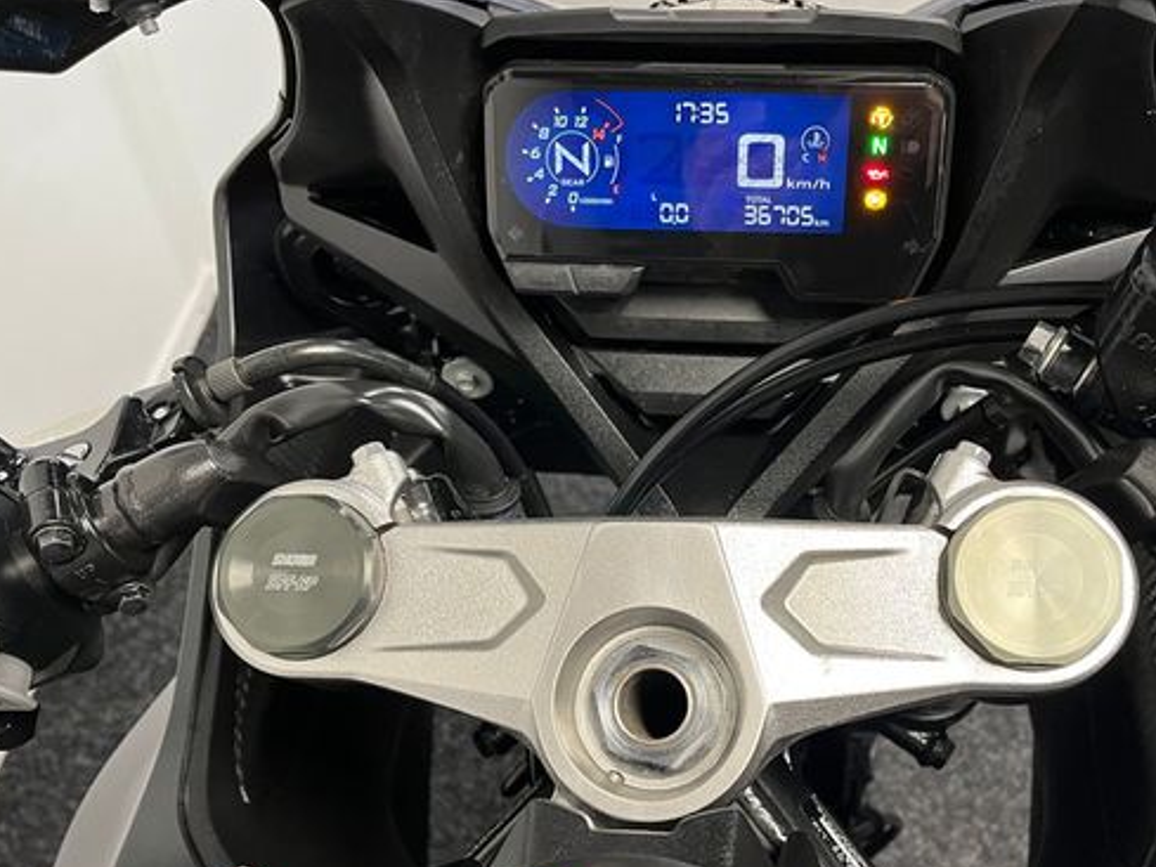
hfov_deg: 53.7
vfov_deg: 41.6
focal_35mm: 34
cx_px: 667
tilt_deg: -54.4
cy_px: 522
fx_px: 1136
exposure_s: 1/50
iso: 200
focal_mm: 5.1
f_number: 1.6
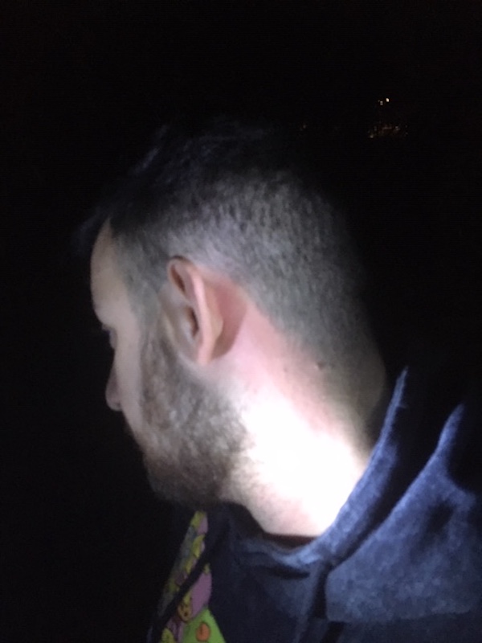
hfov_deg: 48.2
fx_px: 538
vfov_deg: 61.7
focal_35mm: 29
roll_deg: -2.1
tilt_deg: -19.3
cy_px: 322
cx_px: 241
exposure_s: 1/15
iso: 250
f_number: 2.2
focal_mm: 4.15
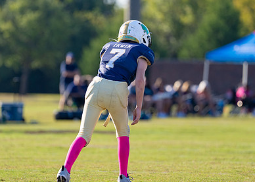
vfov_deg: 3.6
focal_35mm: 395
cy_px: 86
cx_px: 110
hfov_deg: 5.1
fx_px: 2860
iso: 250
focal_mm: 191
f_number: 2.8
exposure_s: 1/2500
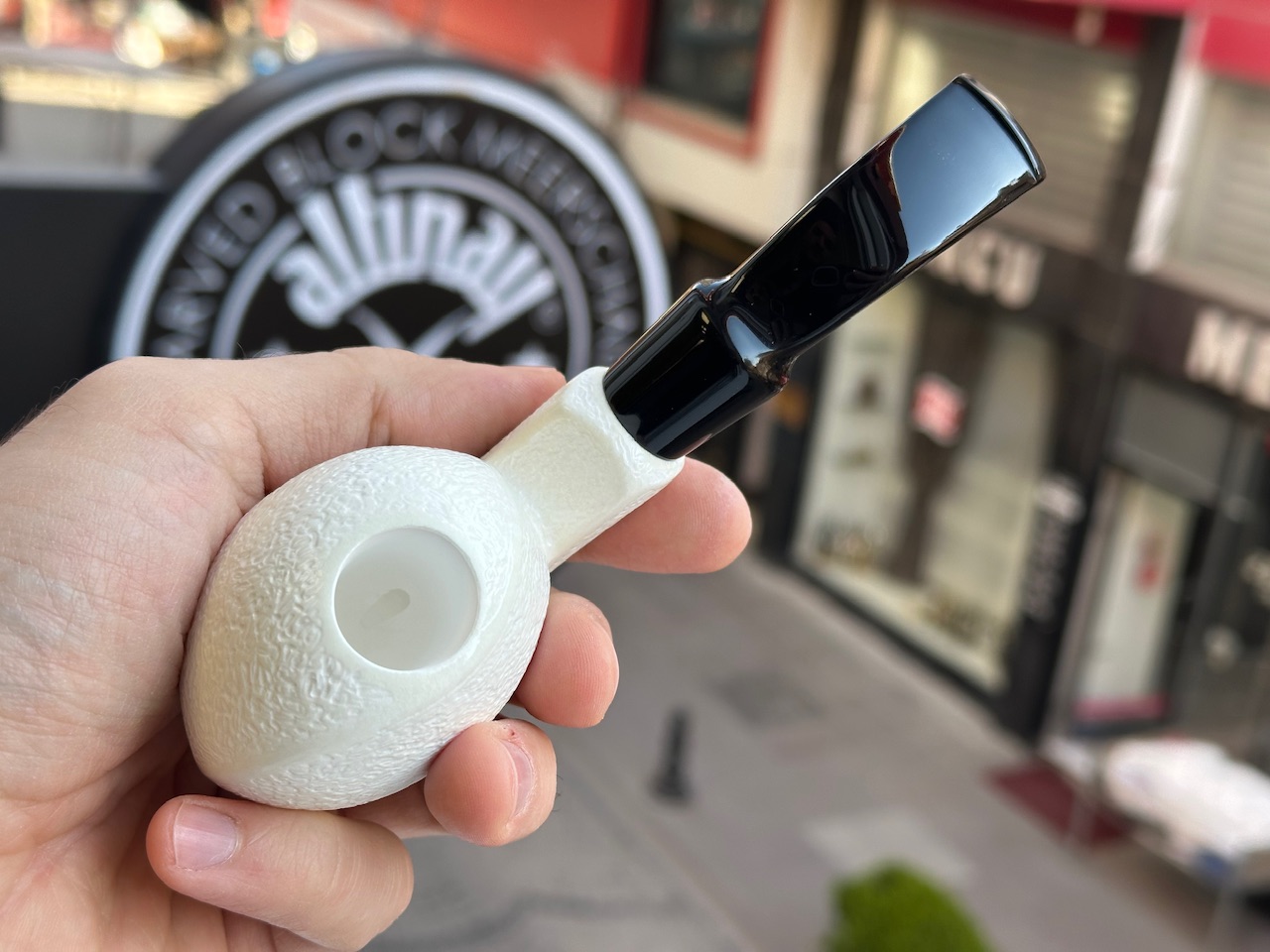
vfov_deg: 30.3
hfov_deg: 39.7
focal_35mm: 48
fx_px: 1761
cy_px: 476
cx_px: 635
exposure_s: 1/311
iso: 64
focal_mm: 6.86
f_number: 1.78
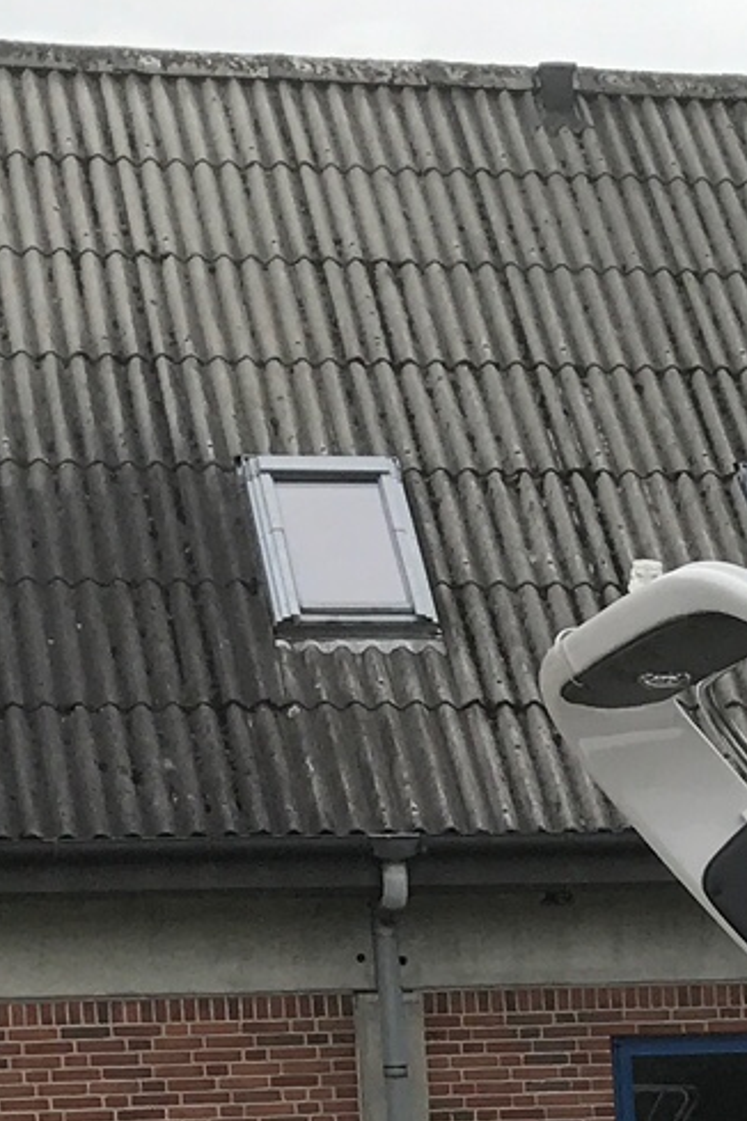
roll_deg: +3.0
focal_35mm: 120
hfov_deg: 10.9
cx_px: 1221
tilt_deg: -6.3
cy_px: 1524
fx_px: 3735
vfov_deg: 16.0
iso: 20
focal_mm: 3.99
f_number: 1.8
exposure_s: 1/1473
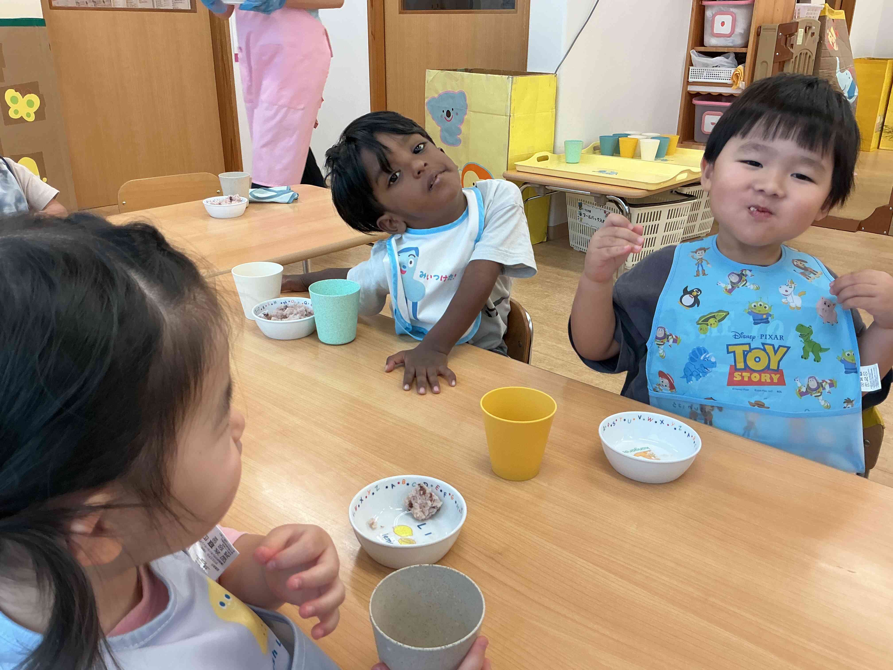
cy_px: 335
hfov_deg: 61.7
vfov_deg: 48.2
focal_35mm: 29
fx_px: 748
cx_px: 446
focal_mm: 3
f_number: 1.8
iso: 64
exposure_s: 1/120
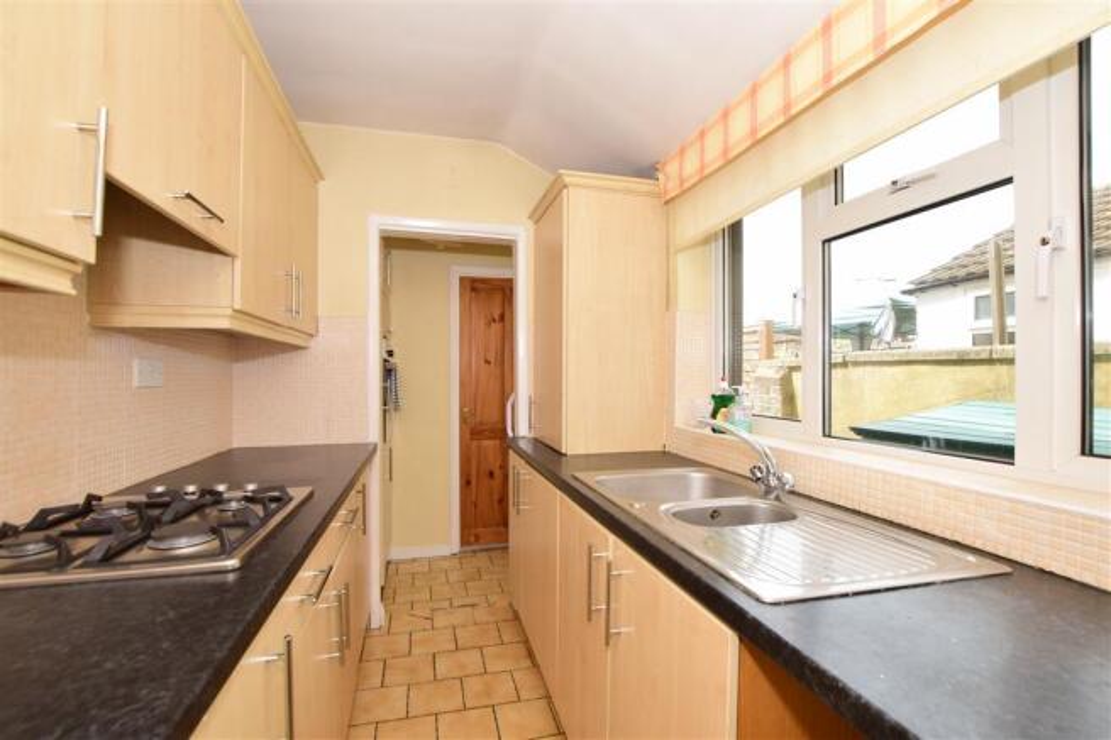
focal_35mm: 15
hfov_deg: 100.4
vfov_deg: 77.3
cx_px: 556
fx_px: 463
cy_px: 370
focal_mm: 10
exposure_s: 1/160
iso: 400
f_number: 7.1
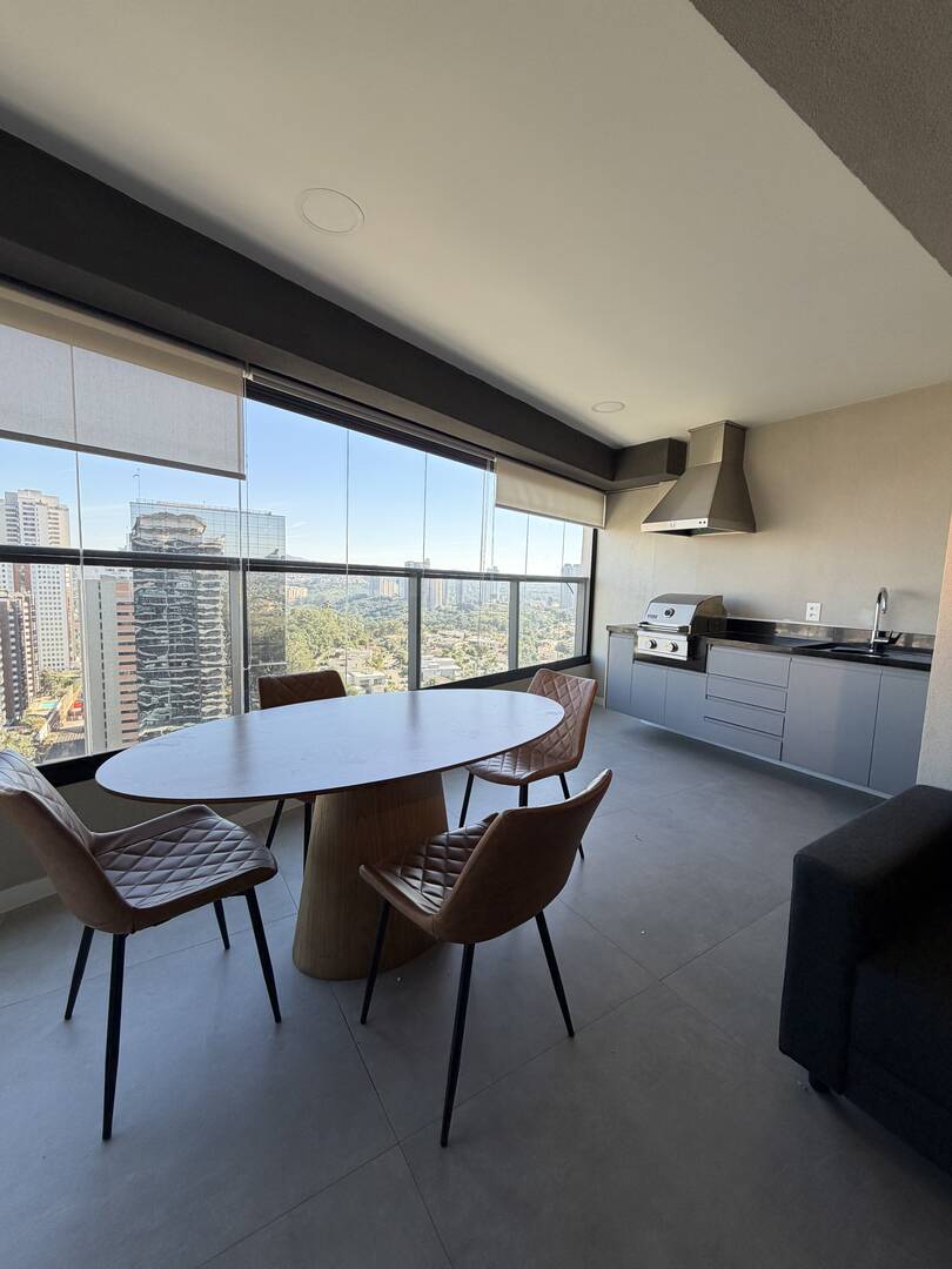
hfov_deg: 85.7
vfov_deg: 102.1
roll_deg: -2.1
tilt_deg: -4.8
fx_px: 513
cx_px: 476
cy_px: 634
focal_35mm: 14
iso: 64
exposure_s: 1/213
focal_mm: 2.22
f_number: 2.2
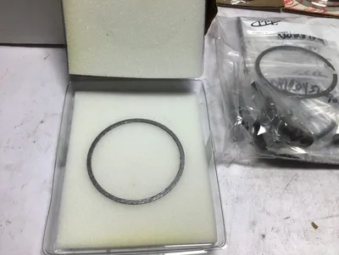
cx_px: 170
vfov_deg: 45.4
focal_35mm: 31
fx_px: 304
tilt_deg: -59.6
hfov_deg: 58.4
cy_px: 128
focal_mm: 3.3
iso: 25
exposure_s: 1/139
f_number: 2.4
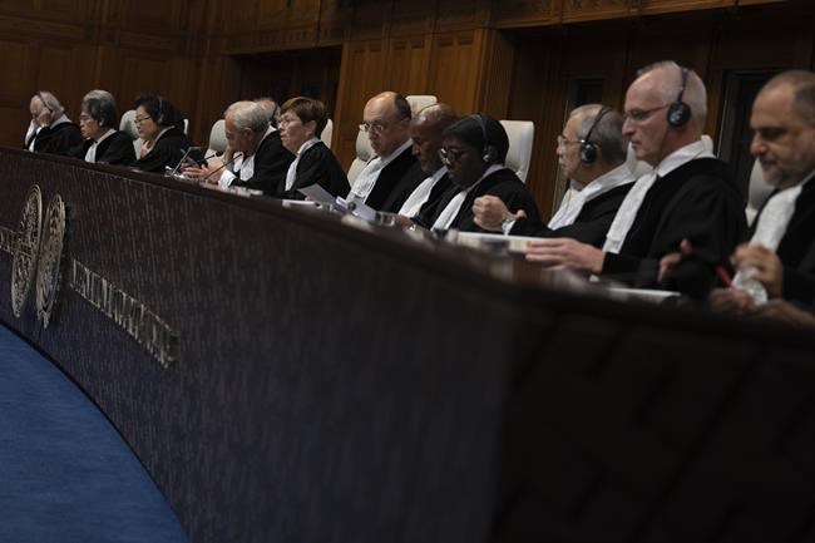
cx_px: 408
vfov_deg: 16.1
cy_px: 272
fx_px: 1924
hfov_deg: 23.9
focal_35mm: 85
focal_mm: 85
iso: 1000
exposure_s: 1/40
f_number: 4
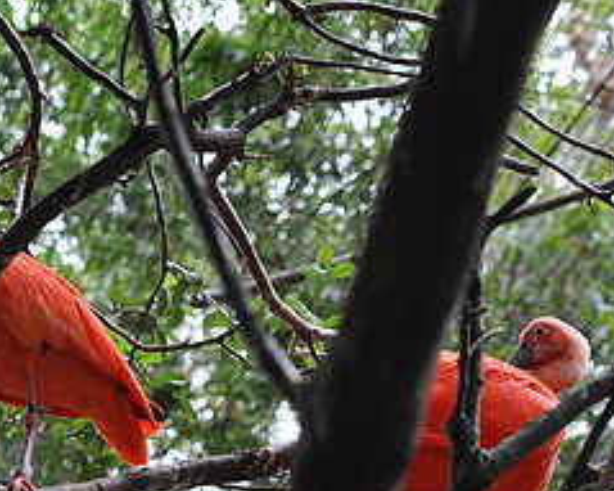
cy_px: 382
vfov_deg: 9.4
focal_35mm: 164
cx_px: 72
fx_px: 2979
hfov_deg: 11.7
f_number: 5.6
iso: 200
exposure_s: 1/125
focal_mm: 48
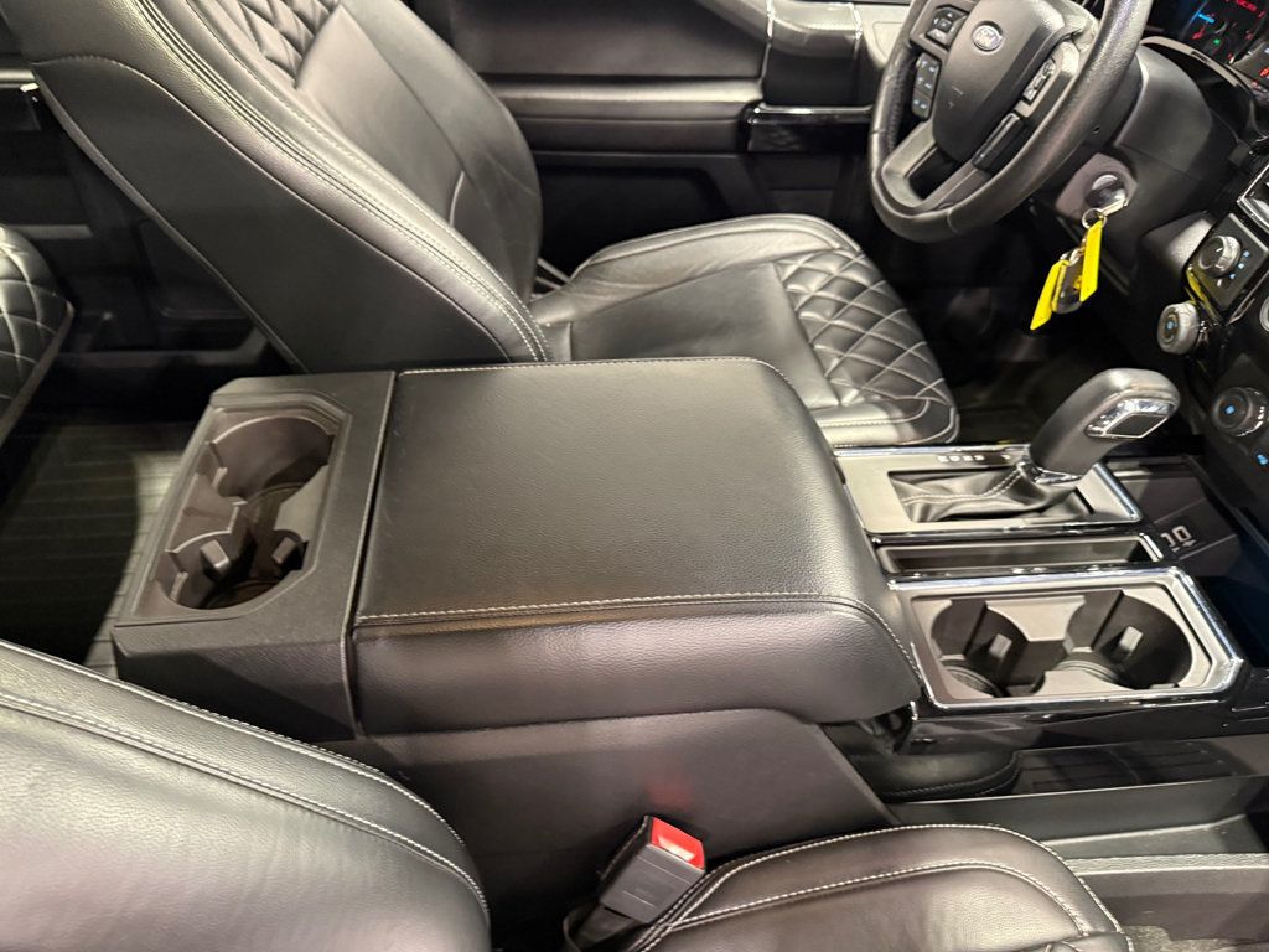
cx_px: 634
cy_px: 476
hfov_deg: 71.6
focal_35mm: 24
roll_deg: -2.4
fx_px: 880
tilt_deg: -40.5
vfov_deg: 56.8
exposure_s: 1/40
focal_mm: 6.76
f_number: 1.78
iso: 800
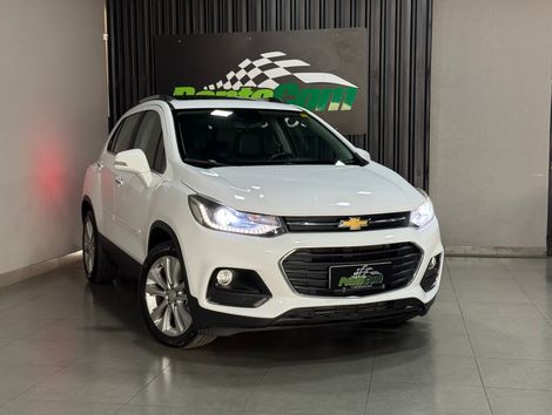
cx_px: 276
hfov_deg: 39.6
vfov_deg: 30.3
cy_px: 208
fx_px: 767
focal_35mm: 48
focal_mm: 6.76
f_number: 1.78
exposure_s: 1/59
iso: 80
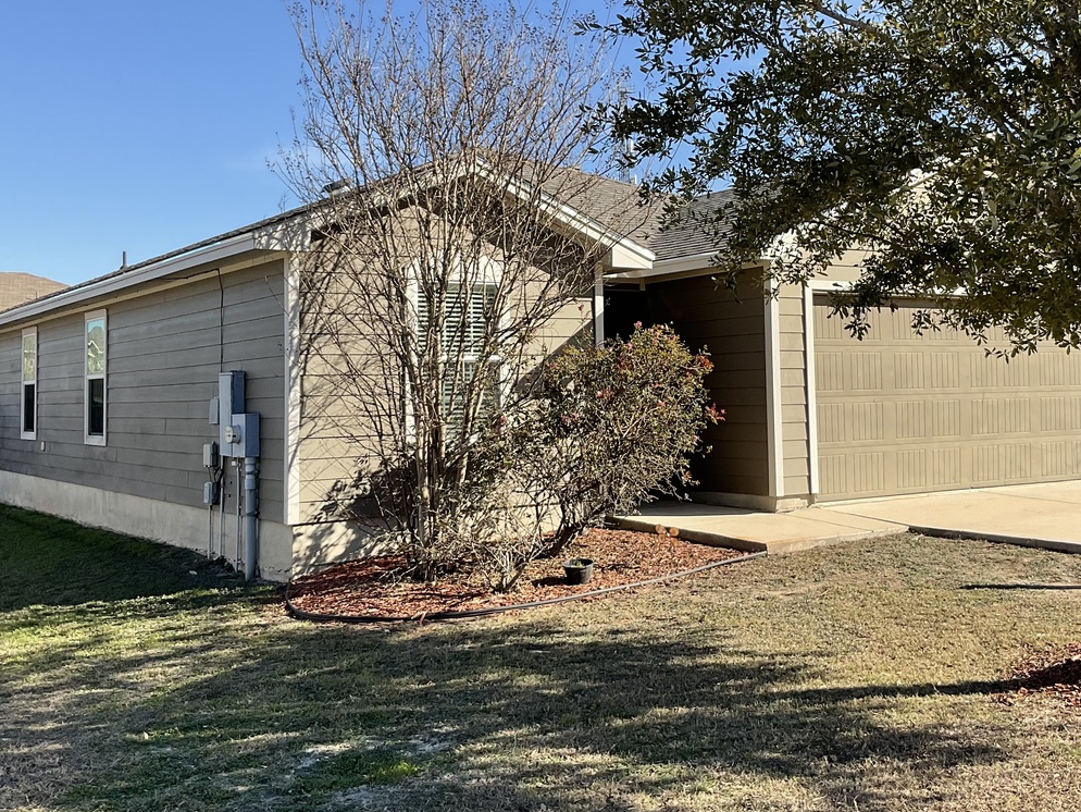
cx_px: 638
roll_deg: -0.2
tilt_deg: +4.2
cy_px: 315
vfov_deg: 34.2
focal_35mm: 42
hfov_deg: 44.6
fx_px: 1312
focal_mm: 3
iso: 16
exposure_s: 1/1250
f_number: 1.8
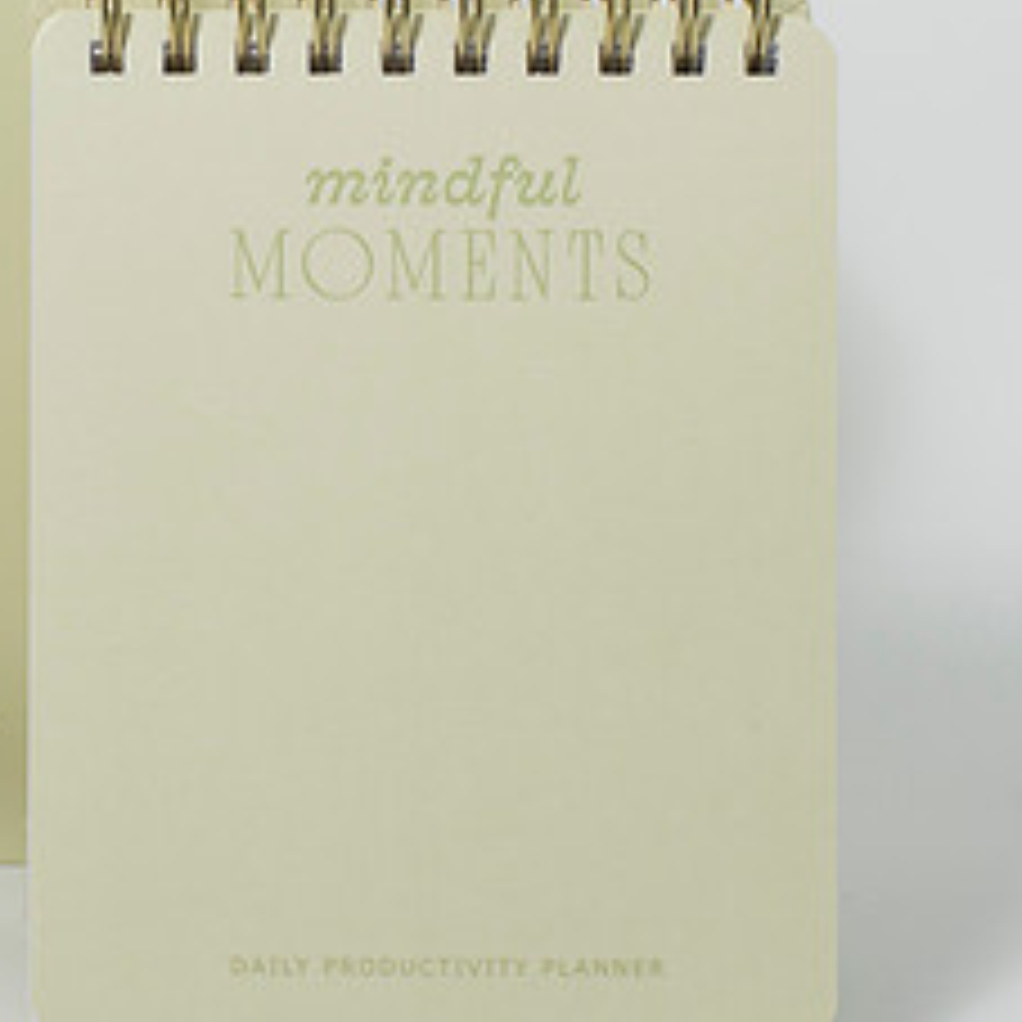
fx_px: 4944
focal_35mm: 148
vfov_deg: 11.8
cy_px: 450
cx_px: -142
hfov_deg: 11.6
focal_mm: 50
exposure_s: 1/200
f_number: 9
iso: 200
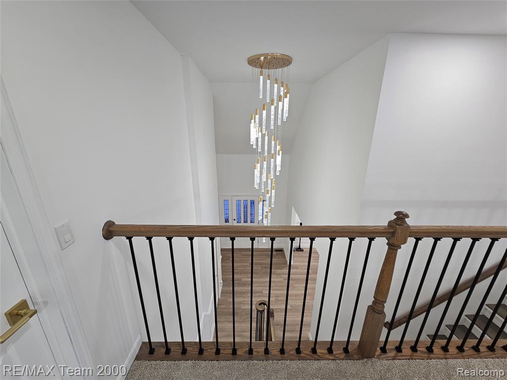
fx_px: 190
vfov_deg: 89.9
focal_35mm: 13
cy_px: 190
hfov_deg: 106.2
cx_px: 254
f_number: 2.2
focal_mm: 2.2
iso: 125
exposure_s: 1/60
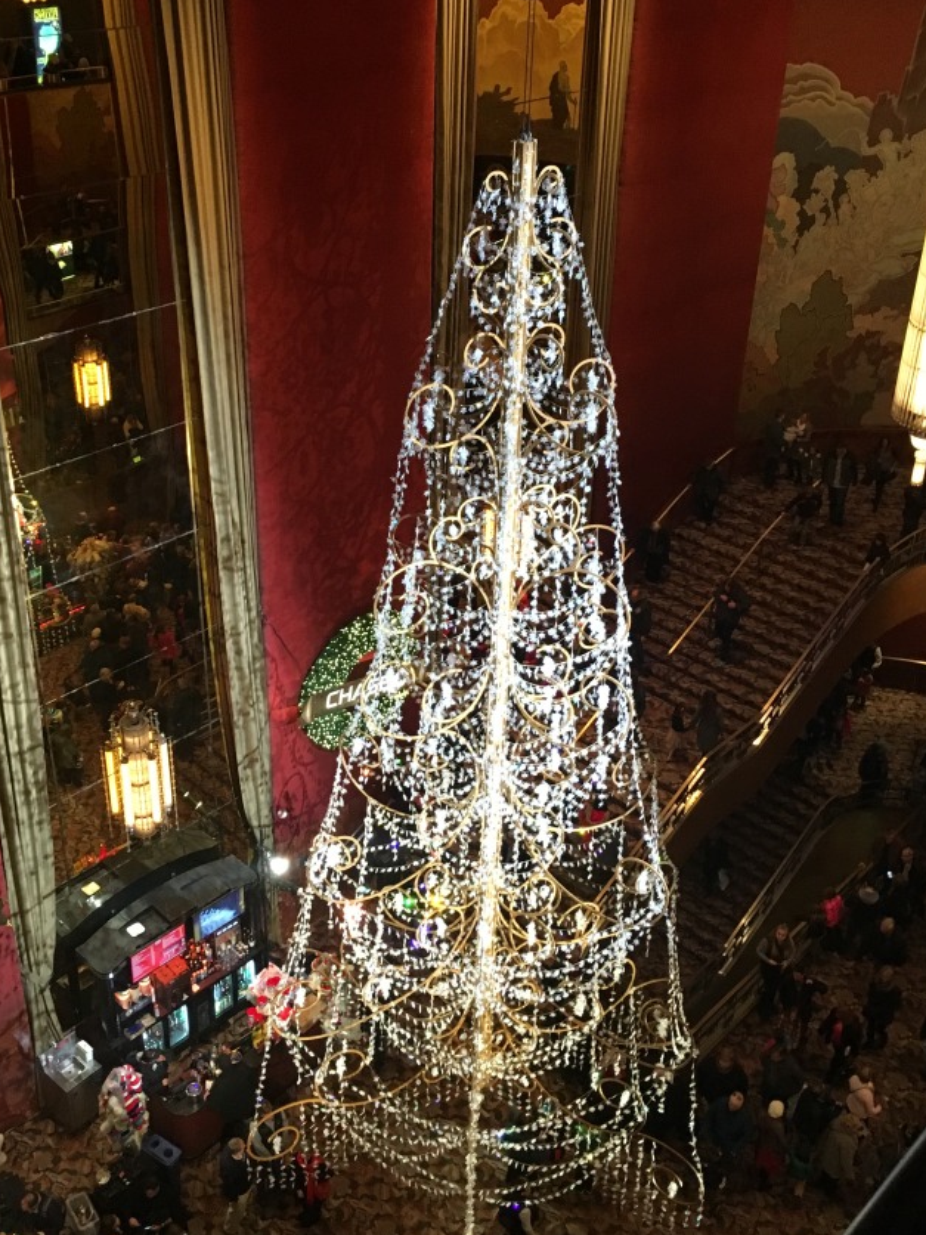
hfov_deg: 38.6
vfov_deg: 50.0
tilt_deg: -28.0
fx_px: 1320
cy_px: 527
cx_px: 425
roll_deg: +1.7
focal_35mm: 37
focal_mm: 4.15
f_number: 2.2
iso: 200
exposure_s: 1/30
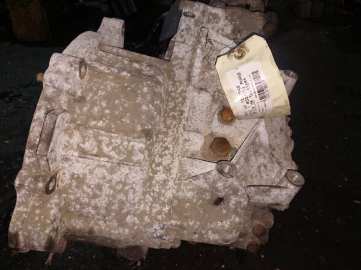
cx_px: 180
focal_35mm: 25
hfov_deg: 69.4
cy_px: 135
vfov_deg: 54.9
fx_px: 261
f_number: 1.8
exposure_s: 1/100
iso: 80
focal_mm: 5.23
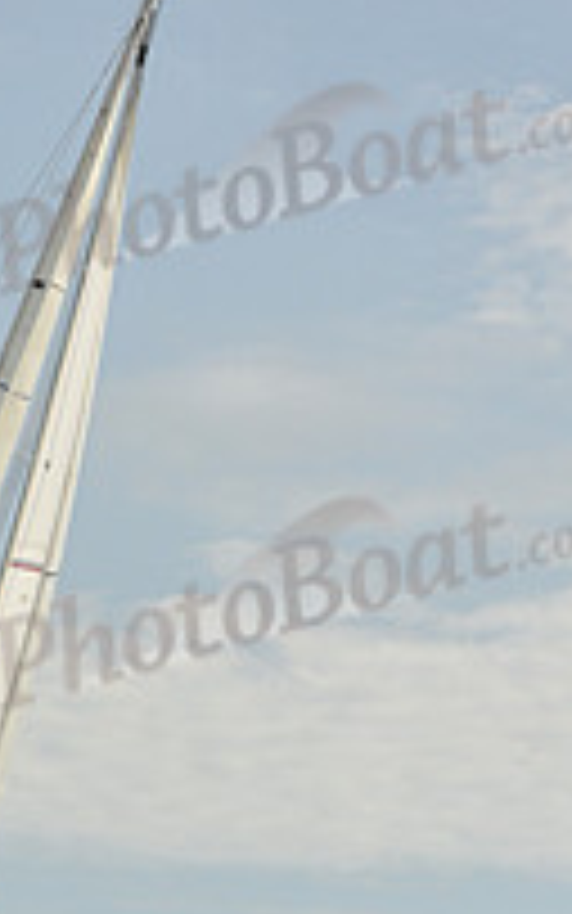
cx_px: -241
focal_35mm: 204
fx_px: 5085
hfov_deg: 6.4
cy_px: 891
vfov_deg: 10.2
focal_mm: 70
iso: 250
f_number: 10
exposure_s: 1/800
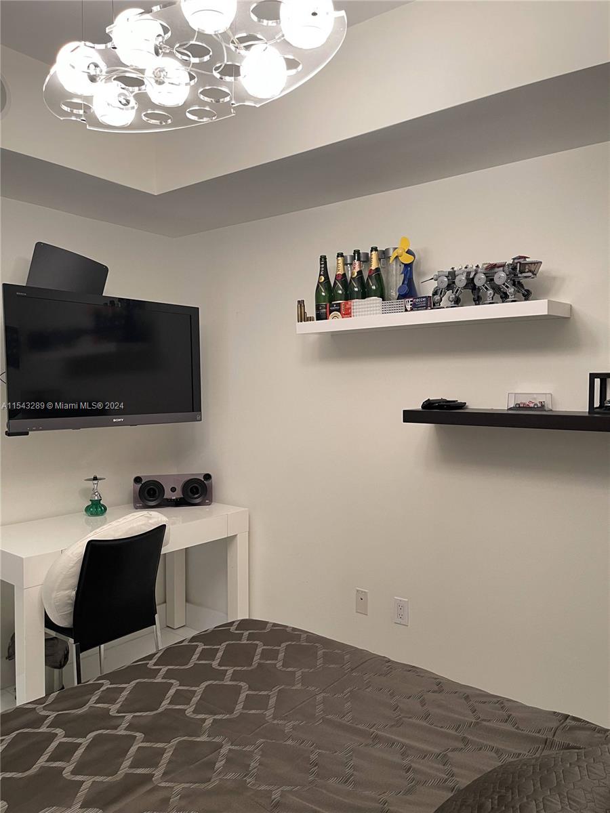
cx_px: 305
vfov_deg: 67.3
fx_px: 611
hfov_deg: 53.1
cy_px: 406
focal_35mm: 26
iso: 100
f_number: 1.6
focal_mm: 5.1
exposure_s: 1/60
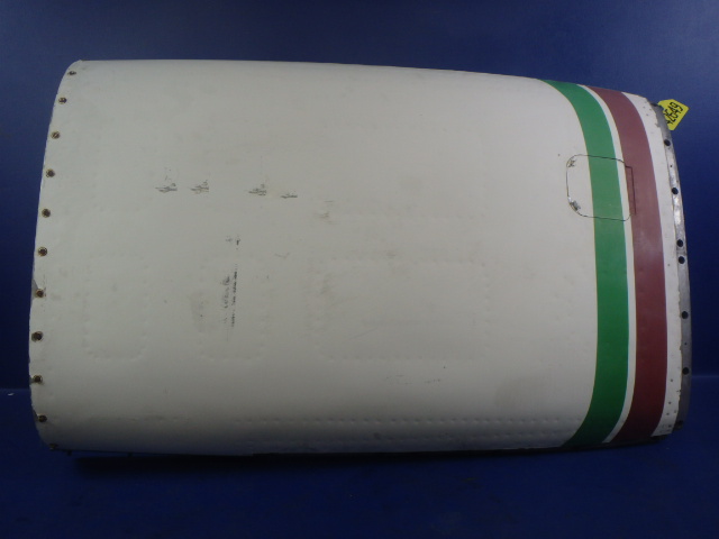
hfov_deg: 63.4
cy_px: 270
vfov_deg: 49.7
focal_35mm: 28
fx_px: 582
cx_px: 360
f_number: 3.9
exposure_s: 1/50
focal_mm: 5
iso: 200
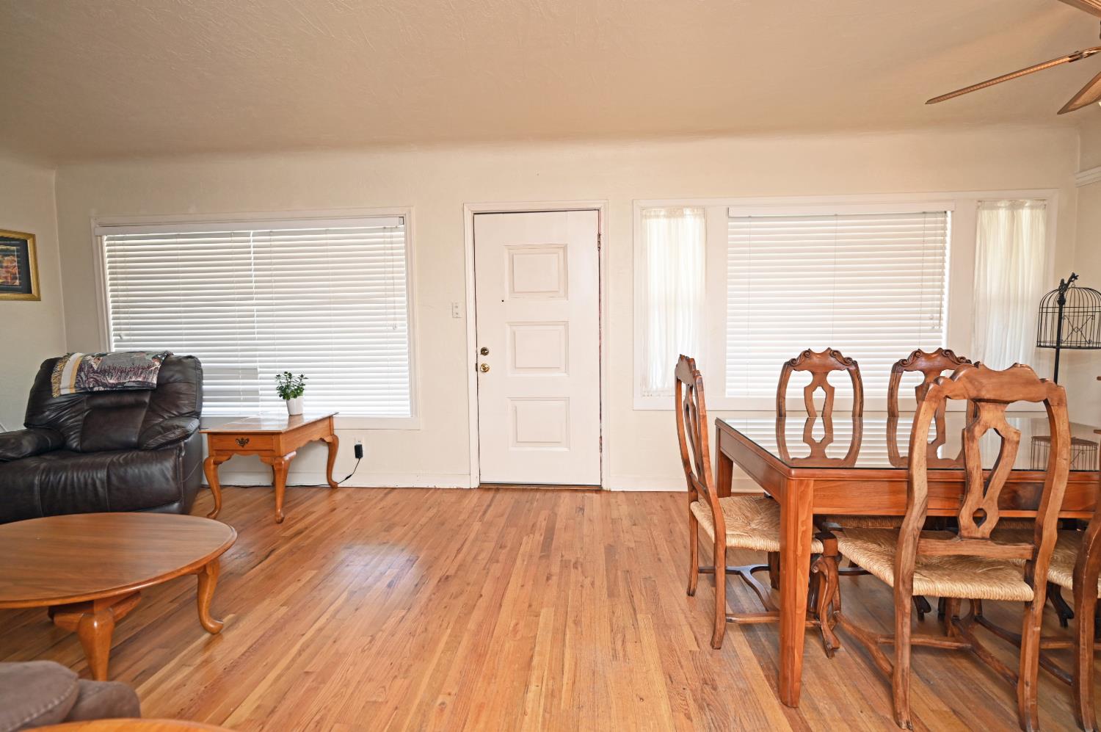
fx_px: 458
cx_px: 550
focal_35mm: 15
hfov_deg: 100.4
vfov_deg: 77.2
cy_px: 366
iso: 560
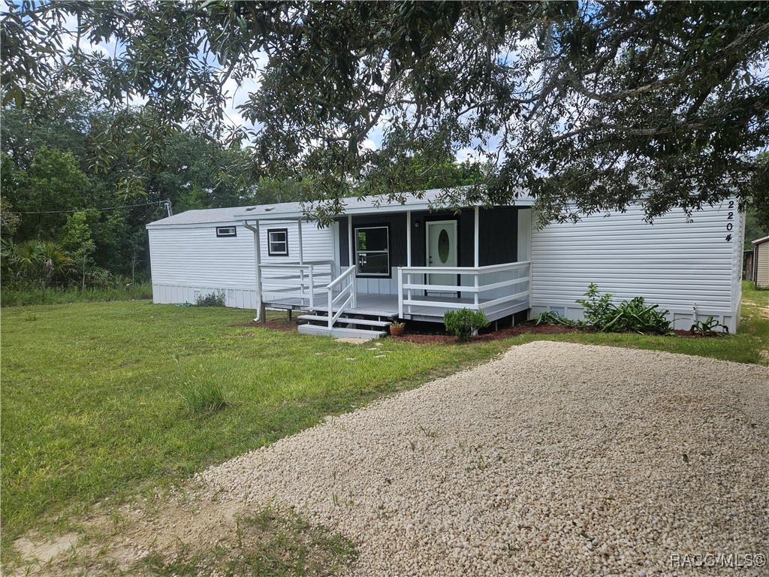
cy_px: 288
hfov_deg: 73.9
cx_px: 384
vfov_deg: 58.9
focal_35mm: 23
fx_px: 511
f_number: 1.8
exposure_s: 1/1024
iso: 25
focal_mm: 5.4
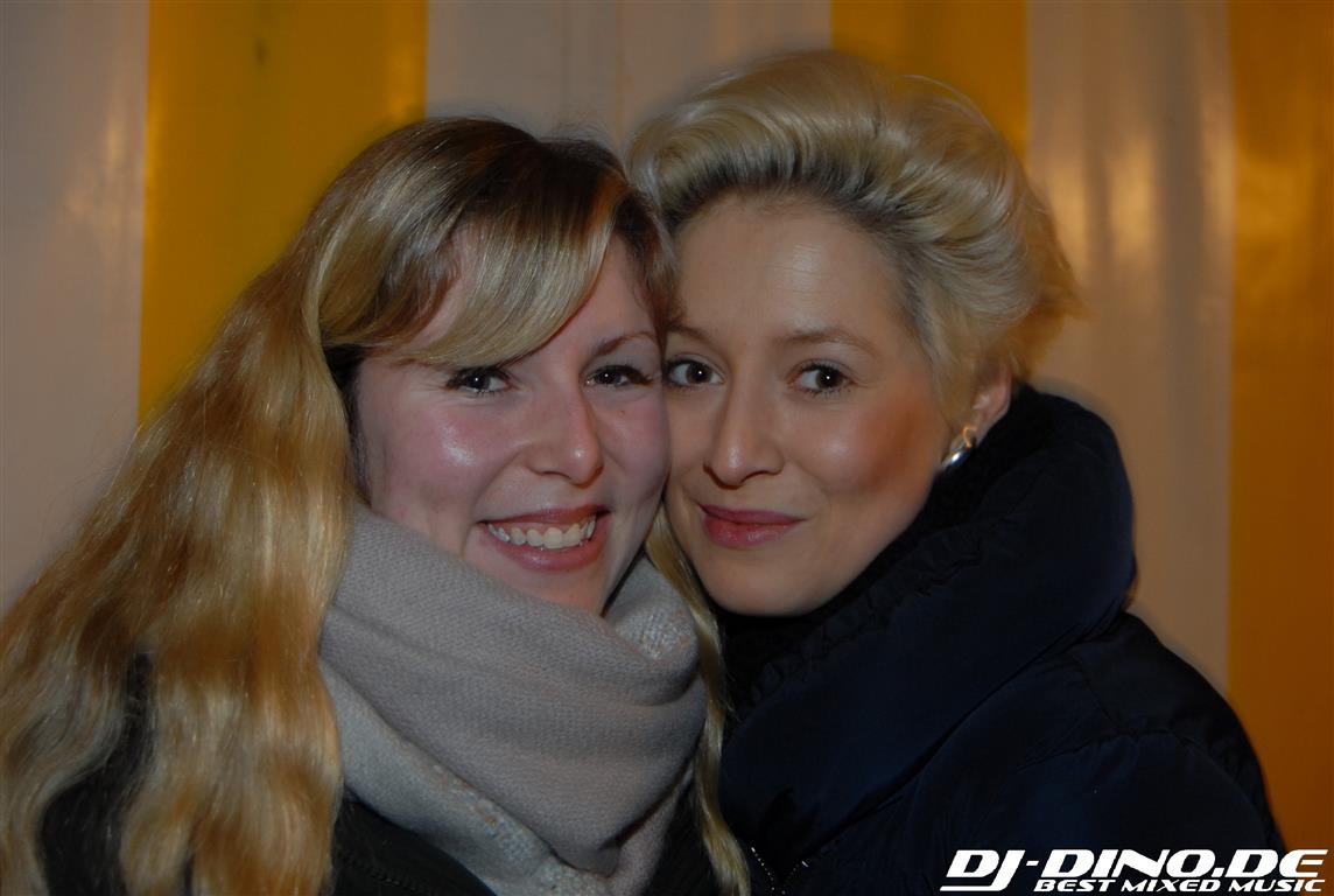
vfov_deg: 25.9
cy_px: 448
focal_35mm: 52
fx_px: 1949
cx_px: 667
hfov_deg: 37.8
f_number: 5.6
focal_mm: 35
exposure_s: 1/5
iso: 400
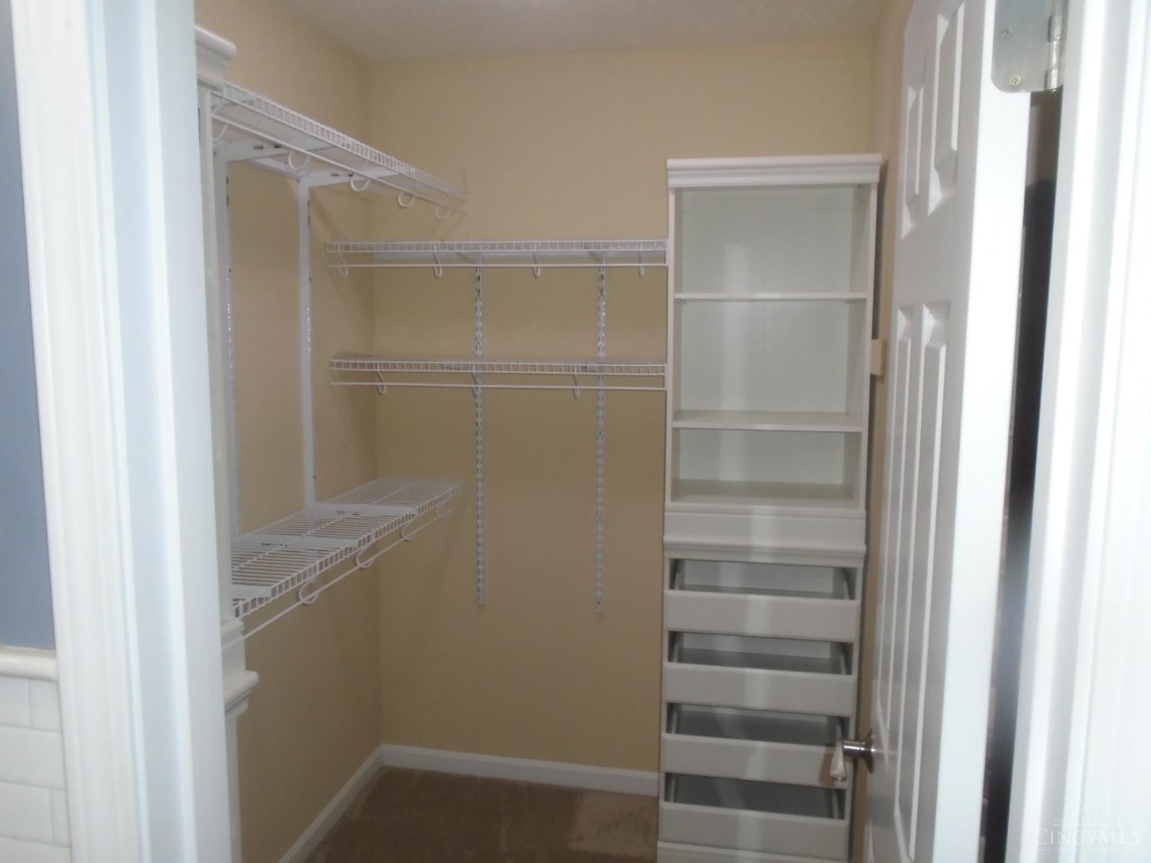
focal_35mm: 26
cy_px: 432
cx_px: 576
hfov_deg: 67.3
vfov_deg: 53.1
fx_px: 865
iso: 200
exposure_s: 1/30
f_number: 3.2
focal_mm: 4.6
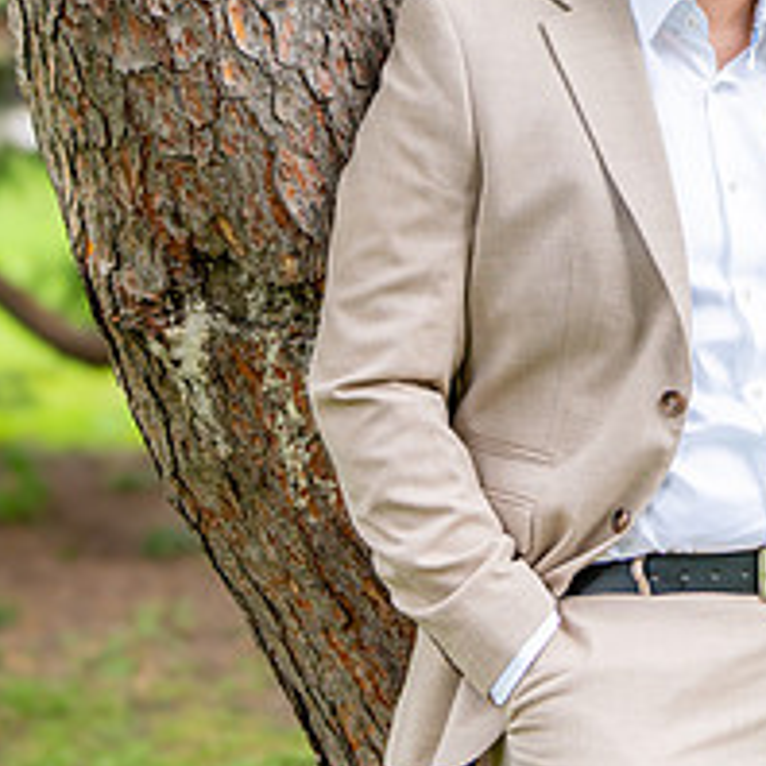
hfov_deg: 19.4
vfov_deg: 19.8
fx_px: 2178
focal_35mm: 87
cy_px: 199
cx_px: 766
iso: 200
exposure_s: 1/800
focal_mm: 35
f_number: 2
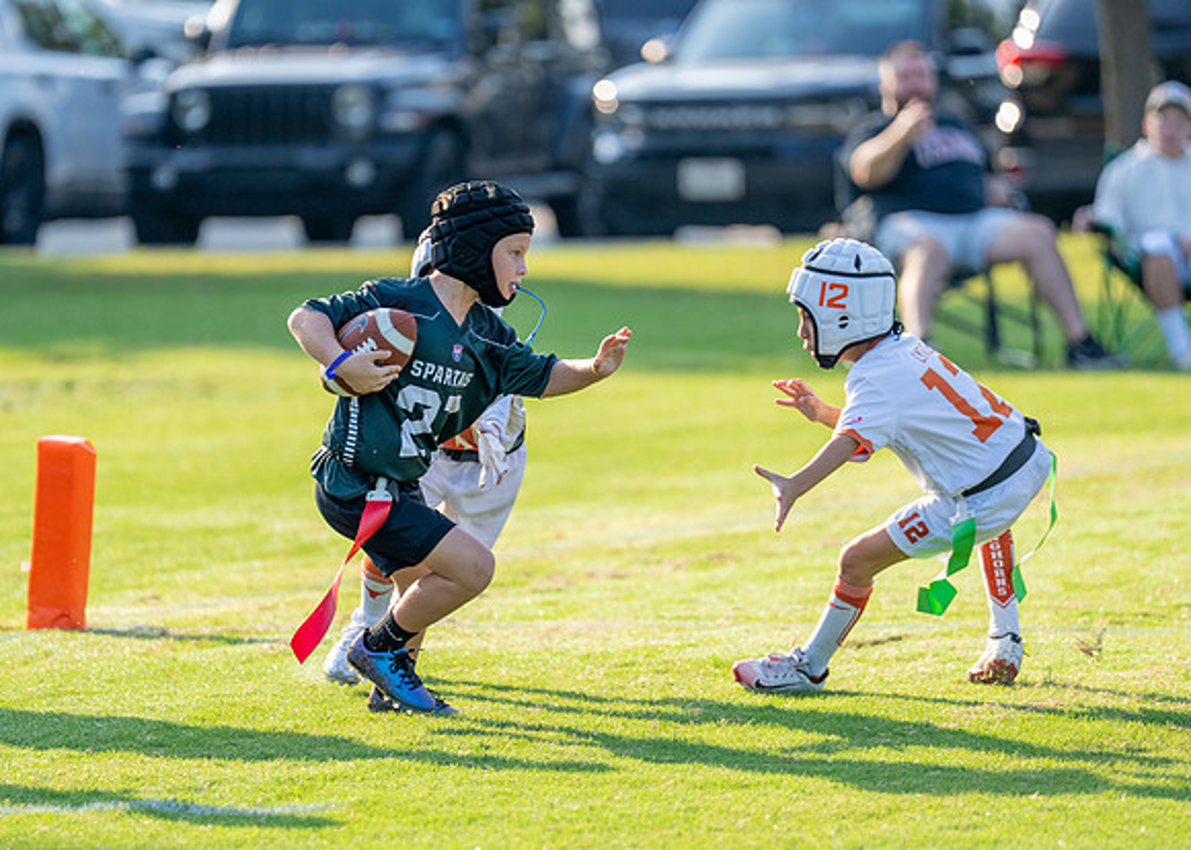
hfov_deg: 6.8
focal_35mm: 296
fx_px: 10021
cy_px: 428
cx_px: 541
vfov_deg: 4.9
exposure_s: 1/2000
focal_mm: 200
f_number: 2.8
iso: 320
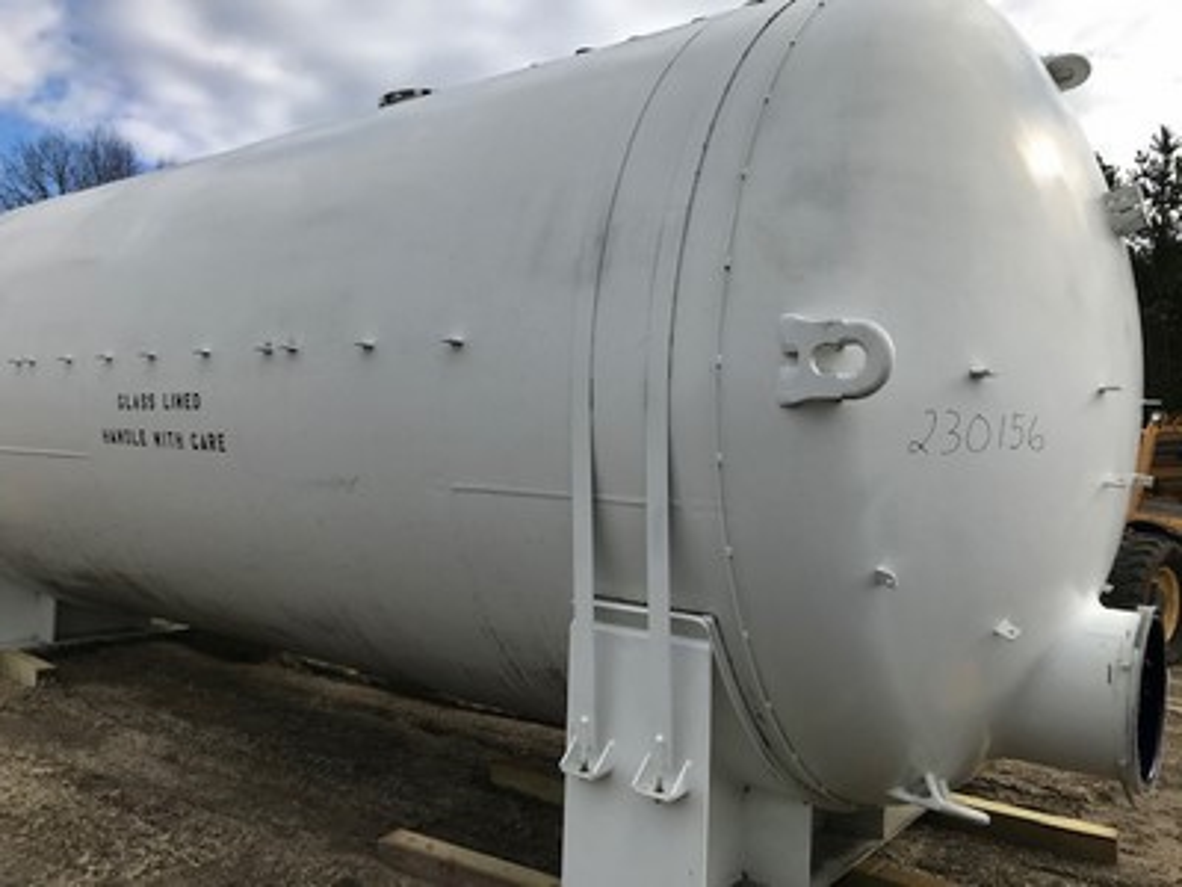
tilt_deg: +1.5
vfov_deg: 49.7
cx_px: 591
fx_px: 956
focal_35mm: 28
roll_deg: -2.4
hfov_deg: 63.4
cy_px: 444
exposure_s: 1/2083
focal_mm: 3.99
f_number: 1.8
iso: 20
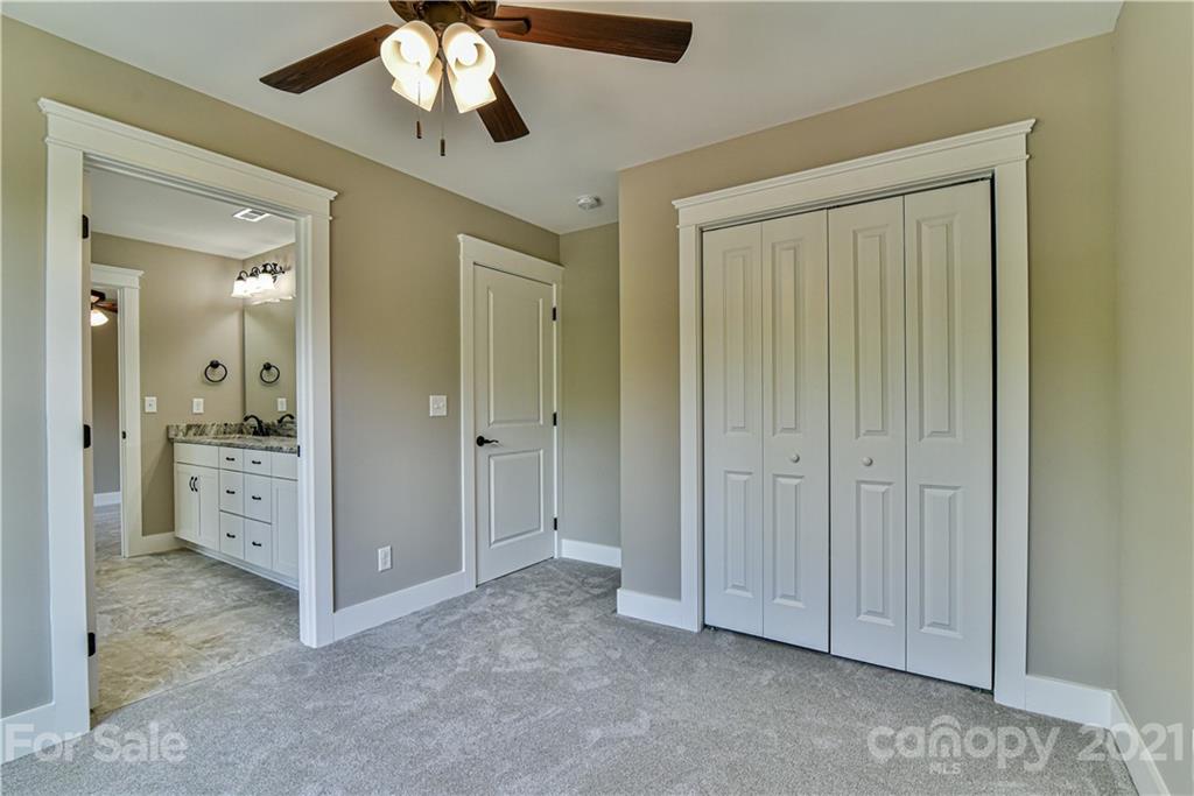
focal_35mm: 16
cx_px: 597
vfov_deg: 73.8
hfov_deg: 96.7
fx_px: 531
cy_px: 398
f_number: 7.1
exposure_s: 1/200
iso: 1600
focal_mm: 16
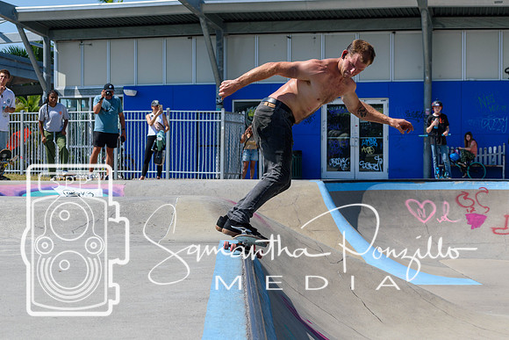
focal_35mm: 105
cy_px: 170
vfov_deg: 13.0
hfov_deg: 19.5
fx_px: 1485
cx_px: 254
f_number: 8
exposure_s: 1/1000
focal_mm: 70
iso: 200
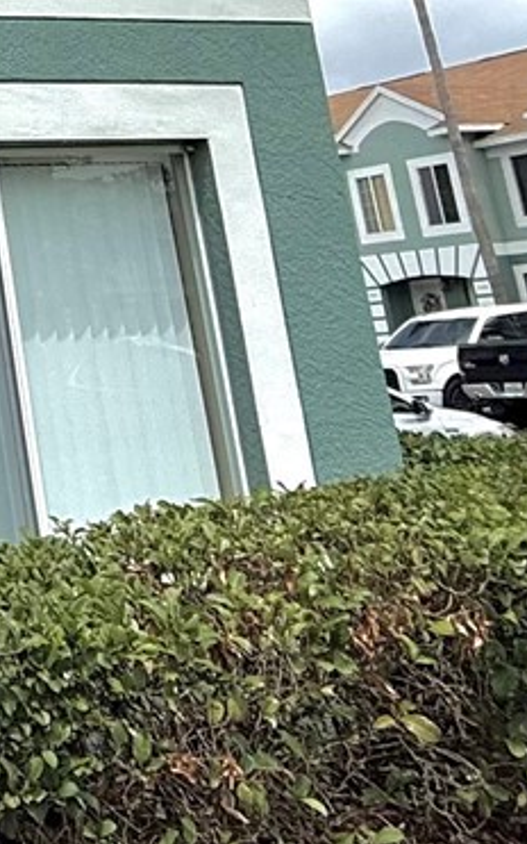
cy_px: -20
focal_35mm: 64
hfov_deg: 16.5
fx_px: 1470
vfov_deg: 29.6
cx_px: -461
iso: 50
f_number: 2.2
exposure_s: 1/2717
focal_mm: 2.22
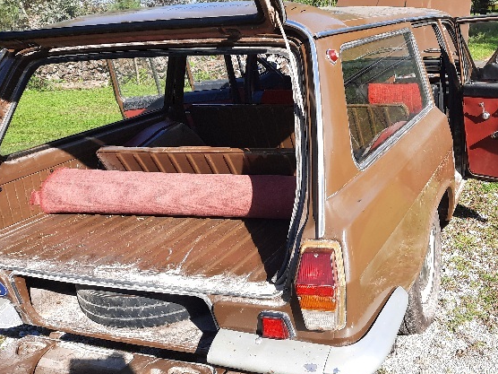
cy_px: 152
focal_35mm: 36
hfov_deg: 50.0
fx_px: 518
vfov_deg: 39.5
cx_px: 350
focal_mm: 4.6
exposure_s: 1/476
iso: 32
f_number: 2
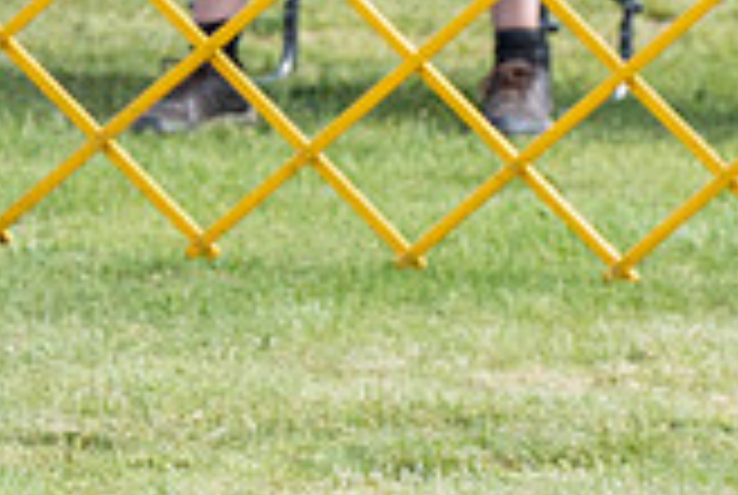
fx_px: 12671
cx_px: 1079
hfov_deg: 3.3
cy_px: 15
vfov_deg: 2.2
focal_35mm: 617
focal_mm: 133
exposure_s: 1/1250
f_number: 5.6
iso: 640
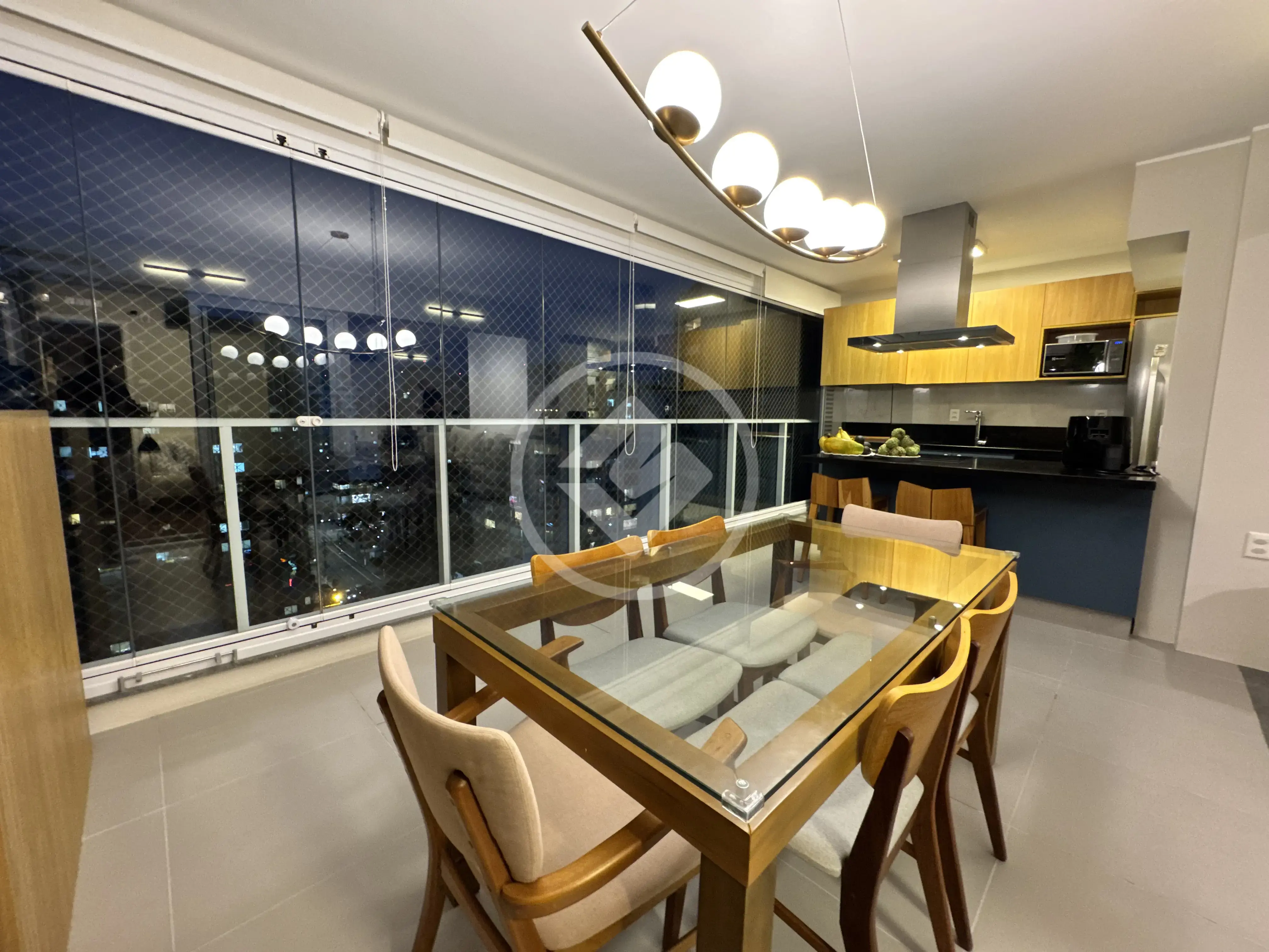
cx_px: 634
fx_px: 513
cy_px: 476
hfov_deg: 102.1
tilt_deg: -7.6
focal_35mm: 14
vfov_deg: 85.7
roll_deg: -1.4
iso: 800
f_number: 2.2
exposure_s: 1/60
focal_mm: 2.22
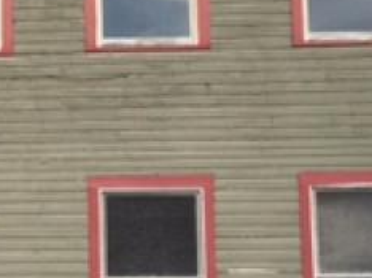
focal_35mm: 127
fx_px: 1363
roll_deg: -0.2
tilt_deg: +9.2
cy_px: 129
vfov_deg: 11.7
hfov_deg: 14.9
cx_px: -95
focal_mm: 4.15
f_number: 2.2
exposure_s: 1/2825
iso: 32
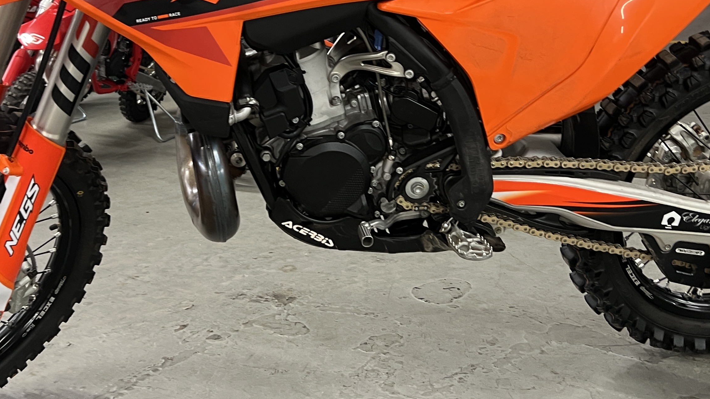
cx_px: 331
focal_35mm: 50
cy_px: 90
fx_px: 941
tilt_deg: -10.3
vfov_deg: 23.7
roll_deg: +1.5
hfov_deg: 41.3
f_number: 1.5
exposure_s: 1/60
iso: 250
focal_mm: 5.7
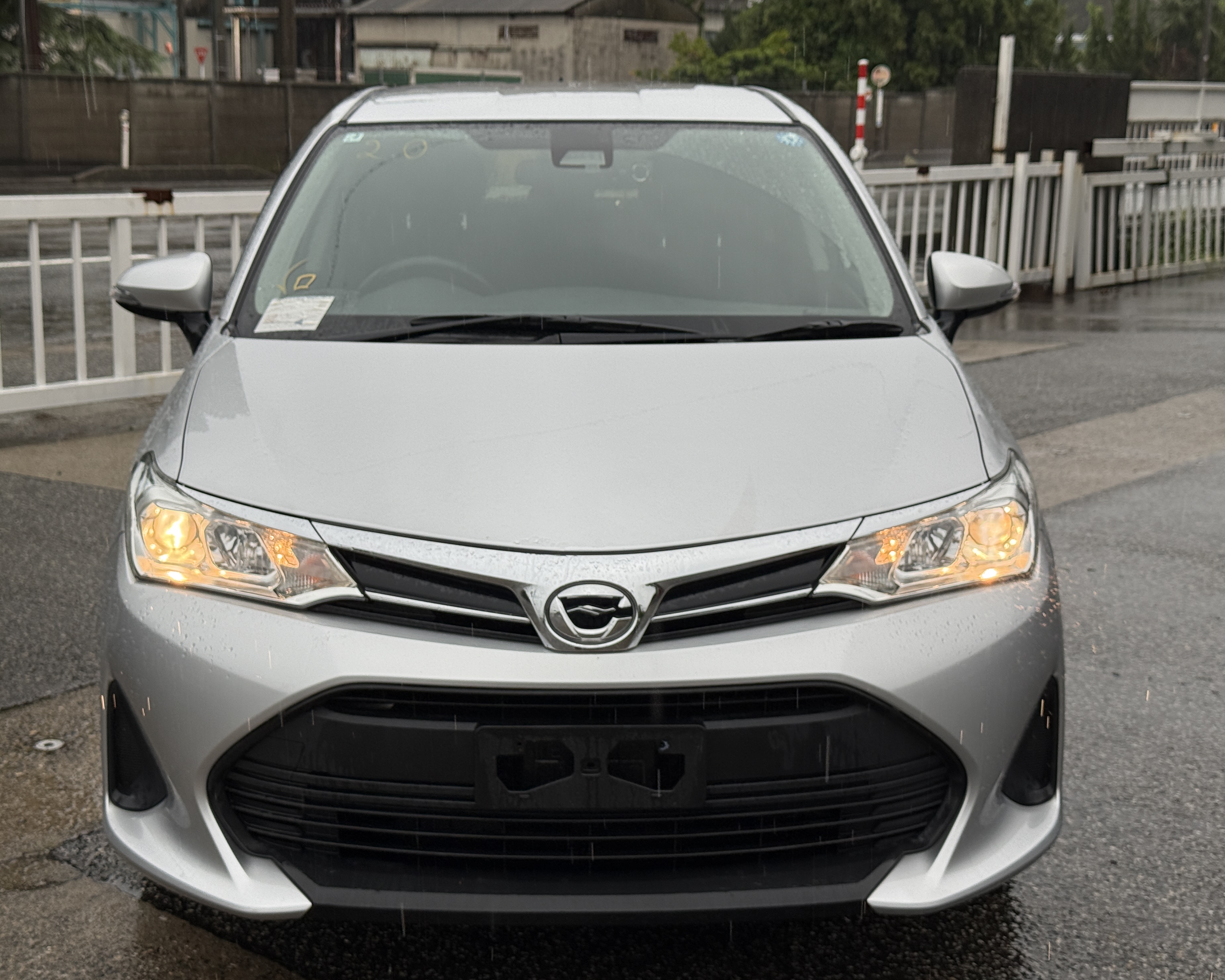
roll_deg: -1.1
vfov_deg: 29.7
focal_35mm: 51
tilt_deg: -11.8
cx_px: 572
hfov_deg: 36.6
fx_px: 1849
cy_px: 492
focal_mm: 6.76
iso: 64
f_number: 1.78
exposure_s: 1/284
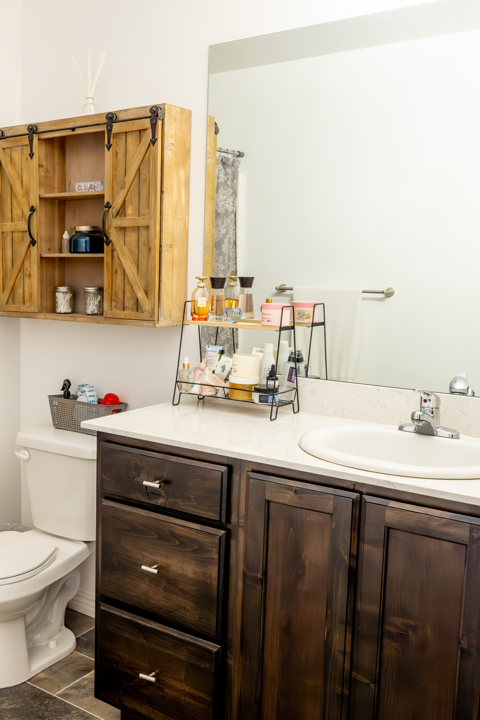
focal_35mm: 37
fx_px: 740
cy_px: 365
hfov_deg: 35.0
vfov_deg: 51.9
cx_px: 110
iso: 4000
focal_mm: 24
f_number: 6.3
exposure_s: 1/30
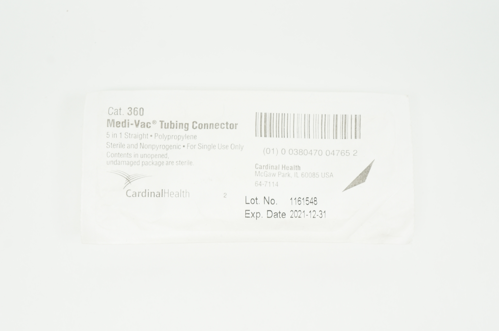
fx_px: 810
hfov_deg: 34.2
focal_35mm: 58
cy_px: 166
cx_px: 250
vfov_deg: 23.1
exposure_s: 1/25
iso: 400
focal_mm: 39
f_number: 9
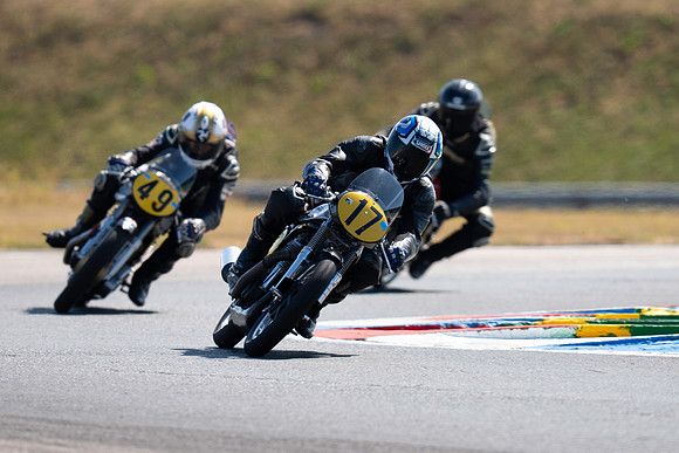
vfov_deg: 2.2
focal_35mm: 619
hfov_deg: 3.3
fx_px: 11678
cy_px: 226
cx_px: 350
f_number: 3.5
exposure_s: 1/400
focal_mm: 400
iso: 64
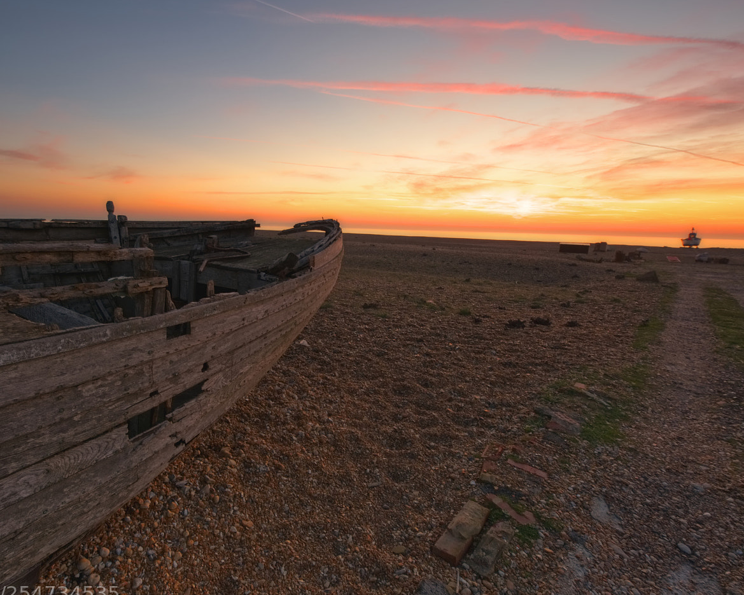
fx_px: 396
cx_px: 295
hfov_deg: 85.2
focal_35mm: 18
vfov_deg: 73.8
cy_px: 303
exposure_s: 3
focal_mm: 14
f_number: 10
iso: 64
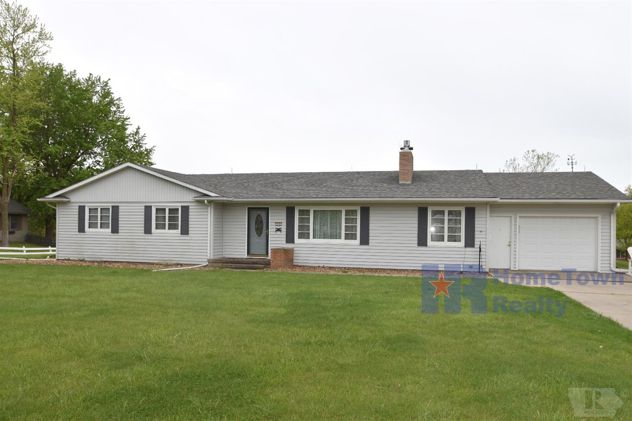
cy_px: 210
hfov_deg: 70.4
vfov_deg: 50.4
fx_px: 448
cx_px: 316
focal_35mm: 26
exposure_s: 1/200
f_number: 8
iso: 100
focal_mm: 17
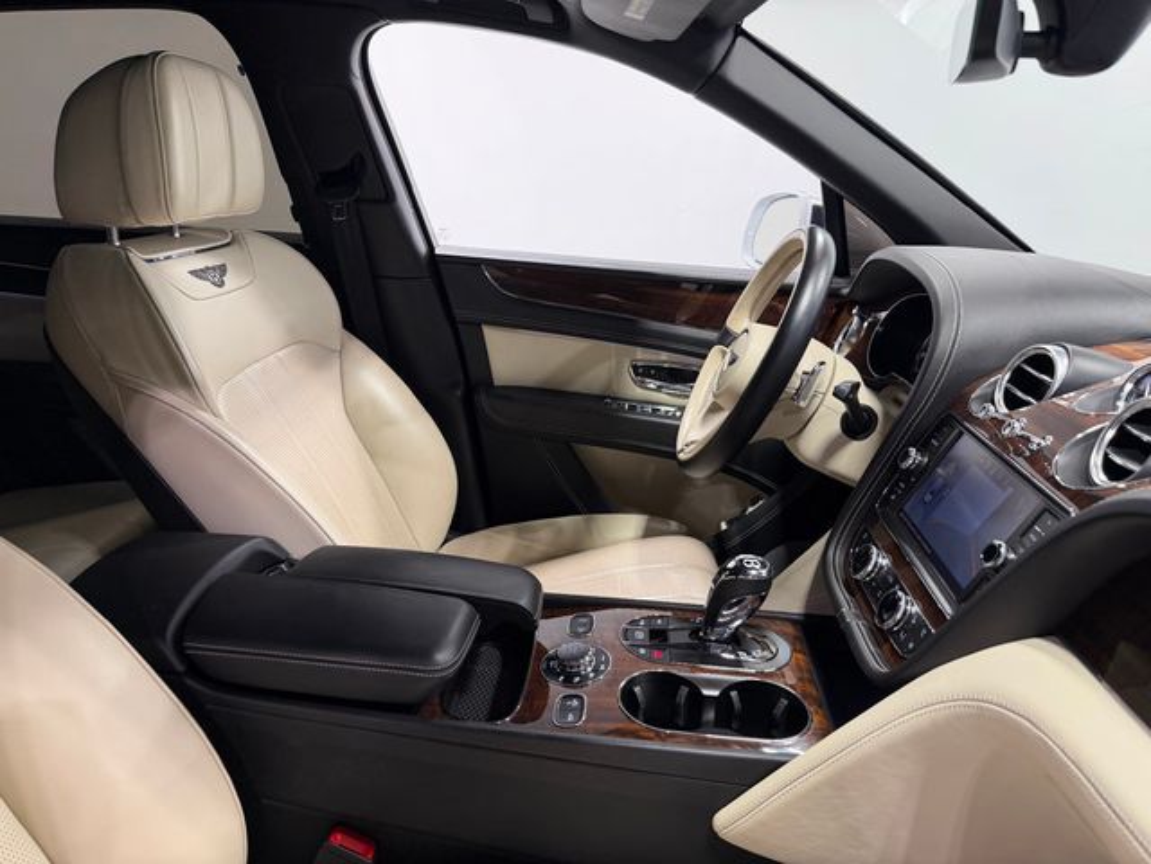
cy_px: 432
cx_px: 576
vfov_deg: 56.8
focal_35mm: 24
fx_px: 798
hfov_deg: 71.6
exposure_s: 1/120
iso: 125
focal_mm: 6.76
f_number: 1.78
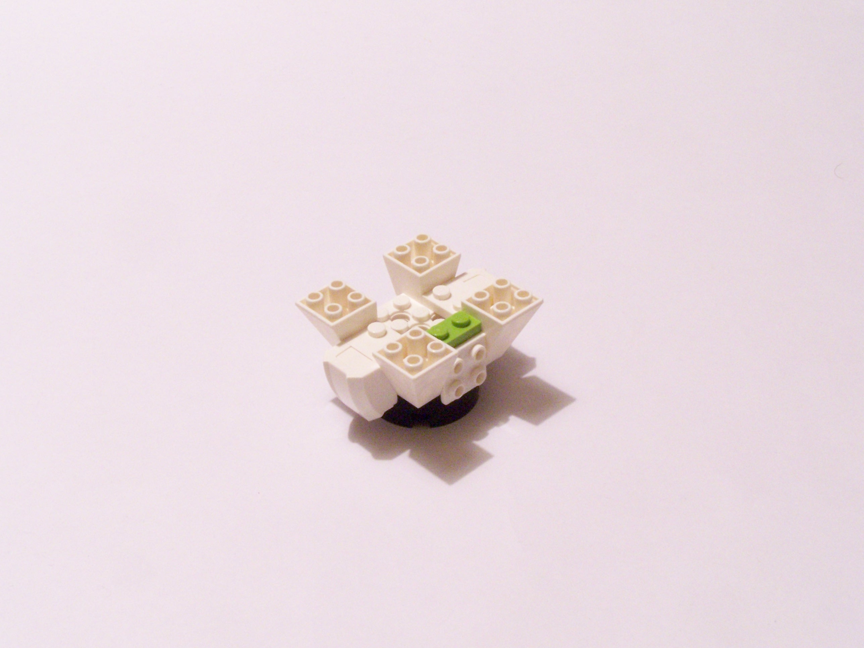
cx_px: 432
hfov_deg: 32.7
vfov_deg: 24.8
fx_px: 1473
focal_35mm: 59
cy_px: 324
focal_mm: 9.8
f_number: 8
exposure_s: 1/4
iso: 400
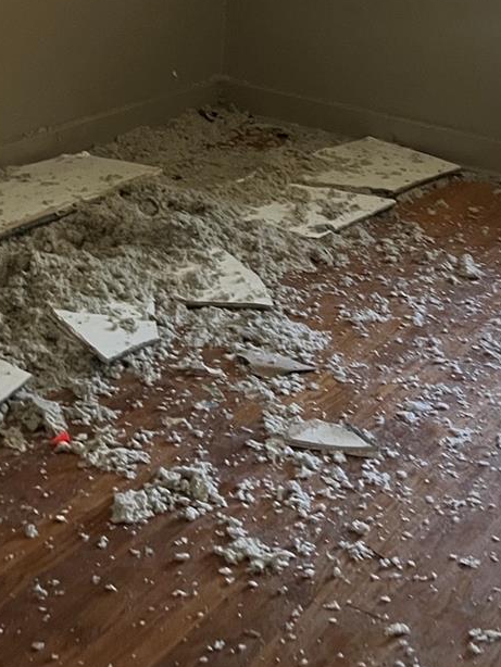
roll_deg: -4.2
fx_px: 1253
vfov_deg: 28.5
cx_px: 334
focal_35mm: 65
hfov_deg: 22.5
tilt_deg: -14.1
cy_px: 54
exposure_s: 1/30
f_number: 1.6
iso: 640
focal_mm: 5.1
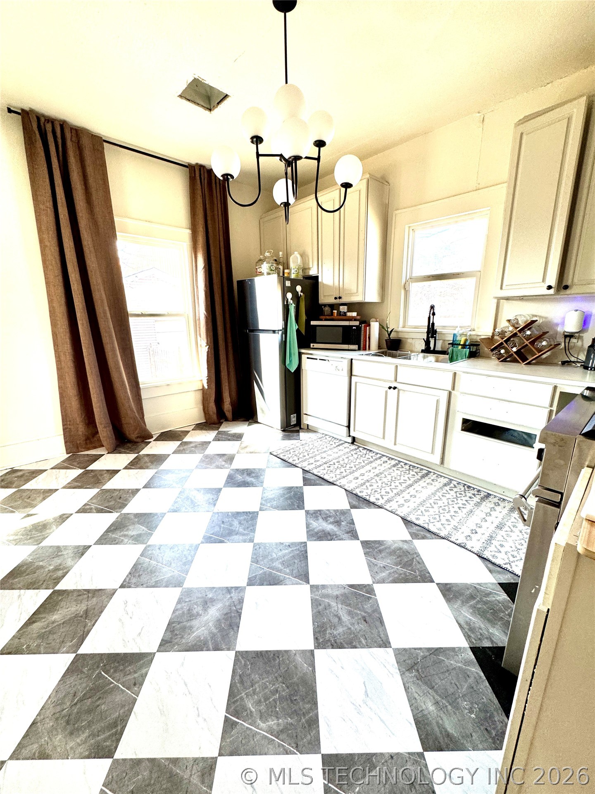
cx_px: 298
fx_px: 321
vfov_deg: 102.1
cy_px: 397
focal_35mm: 14
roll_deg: +1.5
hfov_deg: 85.7
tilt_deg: -13.1
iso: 160
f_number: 2.2
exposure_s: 1/99
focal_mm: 2.22
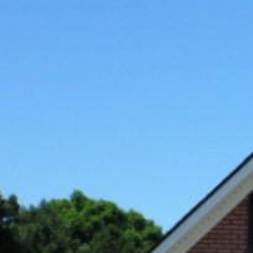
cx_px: 619
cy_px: 346
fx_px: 1331
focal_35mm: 161
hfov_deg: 9.6
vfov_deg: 10.6
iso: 80
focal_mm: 6.6
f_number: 3.8
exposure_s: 1/750
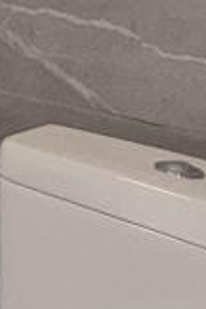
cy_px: -92
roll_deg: -1.0
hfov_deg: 11.1
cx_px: -360
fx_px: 790
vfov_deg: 20.3
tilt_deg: +0.2
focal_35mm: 92
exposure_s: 1/122
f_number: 2.2
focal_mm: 2.22
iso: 32
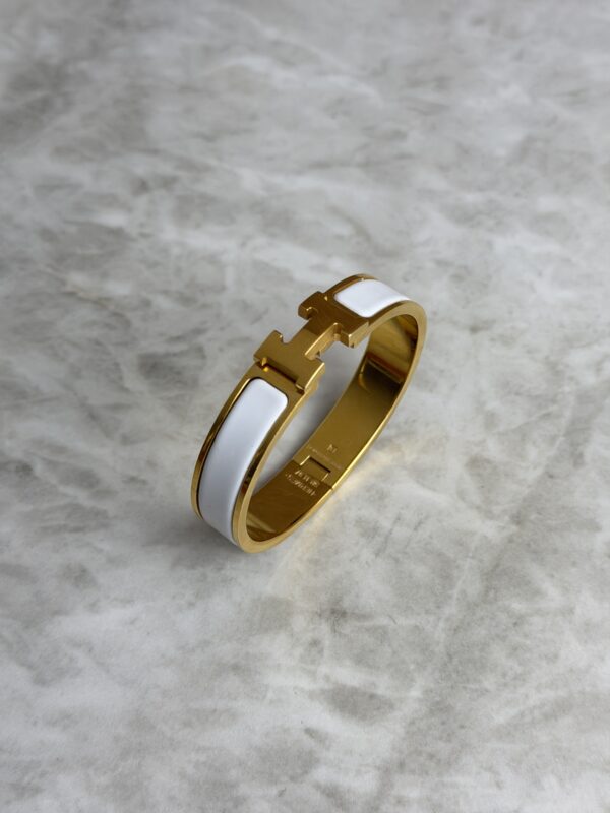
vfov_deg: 39.7
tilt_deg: -57.3
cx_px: 305
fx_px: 1128
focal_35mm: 48
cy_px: 406
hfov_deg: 30.3
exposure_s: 1/220
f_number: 1.78
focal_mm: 6.76
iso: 50
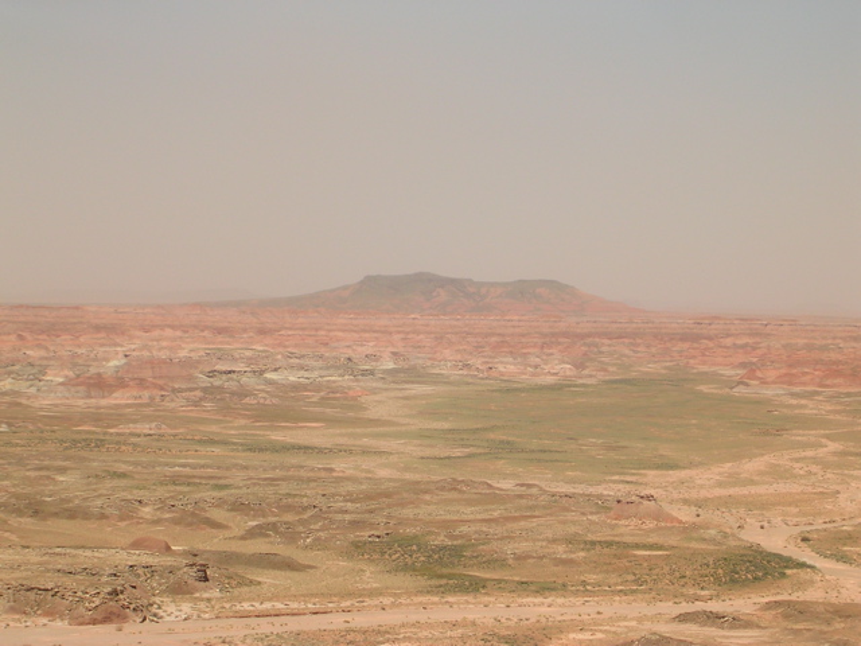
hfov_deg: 17.1
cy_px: 323
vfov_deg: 12.9
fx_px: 2860
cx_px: 430
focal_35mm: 115
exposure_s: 1/531
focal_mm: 17.4
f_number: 4.9
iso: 50
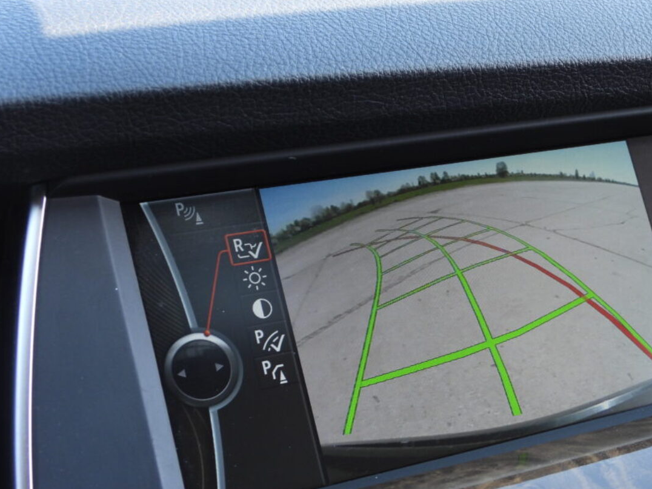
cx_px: 468
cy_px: 250
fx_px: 1318
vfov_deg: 21.0
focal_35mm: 70
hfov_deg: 27.5
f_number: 3.2
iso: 100
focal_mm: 8.5
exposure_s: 1/60
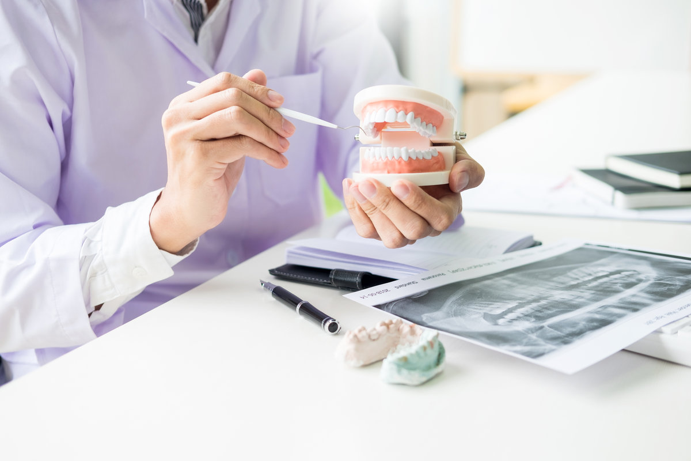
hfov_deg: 37.5
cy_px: 230
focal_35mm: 53
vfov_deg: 25.5
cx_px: 346
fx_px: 1017
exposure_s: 1/180
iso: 200
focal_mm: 35
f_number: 2.2
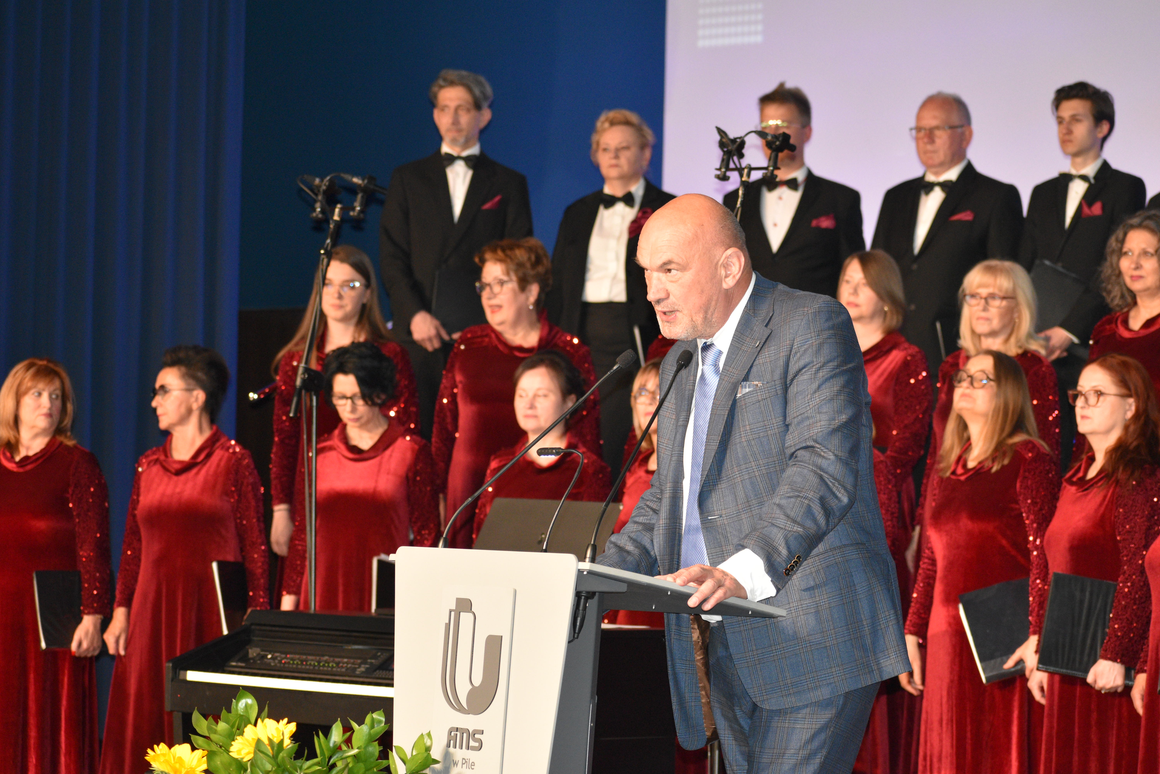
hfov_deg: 15.2
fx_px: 4350
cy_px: 387
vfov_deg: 10.2
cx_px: 580
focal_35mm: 135
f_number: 4.8
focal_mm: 90
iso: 1800
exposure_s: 1/60
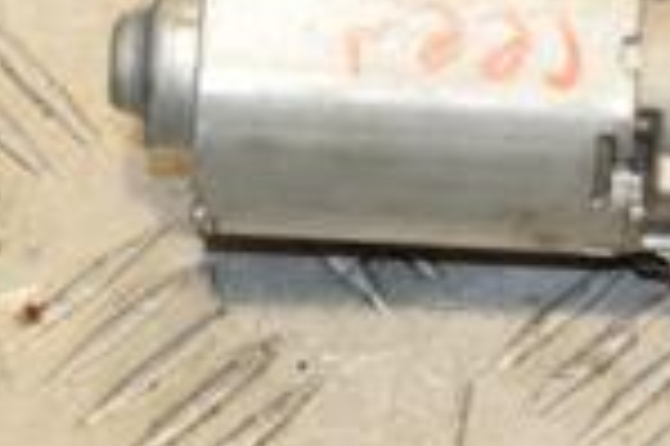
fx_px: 4722
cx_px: 701
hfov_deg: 8.1
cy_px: -365
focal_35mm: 254
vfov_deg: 5.3
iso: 800
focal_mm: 42
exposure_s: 1/200
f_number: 8
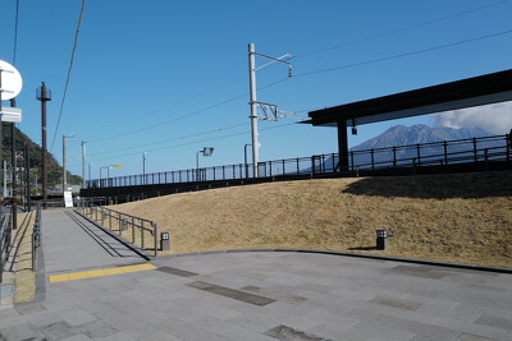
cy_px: 170
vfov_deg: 46.4
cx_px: 256
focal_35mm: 28
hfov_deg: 65.5
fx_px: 398
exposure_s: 1/640
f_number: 5.6
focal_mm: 28
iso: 100
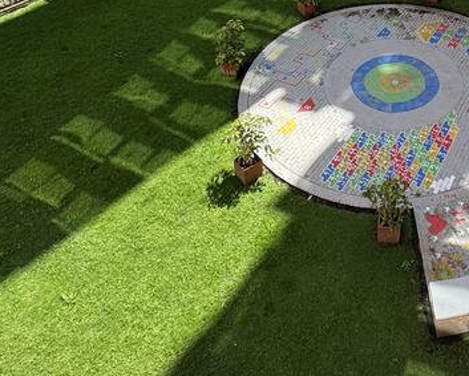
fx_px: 542
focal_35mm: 39
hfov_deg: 43.1
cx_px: 417
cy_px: -65
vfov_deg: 32.3
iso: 40
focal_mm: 2.22
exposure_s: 1/375
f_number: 2.2
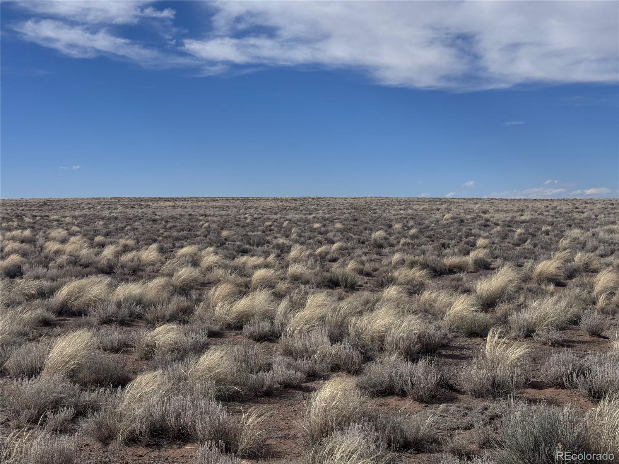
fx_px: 858
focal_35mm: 48
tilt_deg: -1.4
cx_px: 310
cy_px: 232
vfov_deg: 30.3
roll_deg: -0.2
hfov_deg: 39.7
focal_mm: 6.76
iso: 64
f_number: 1.78
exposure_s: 1/7937
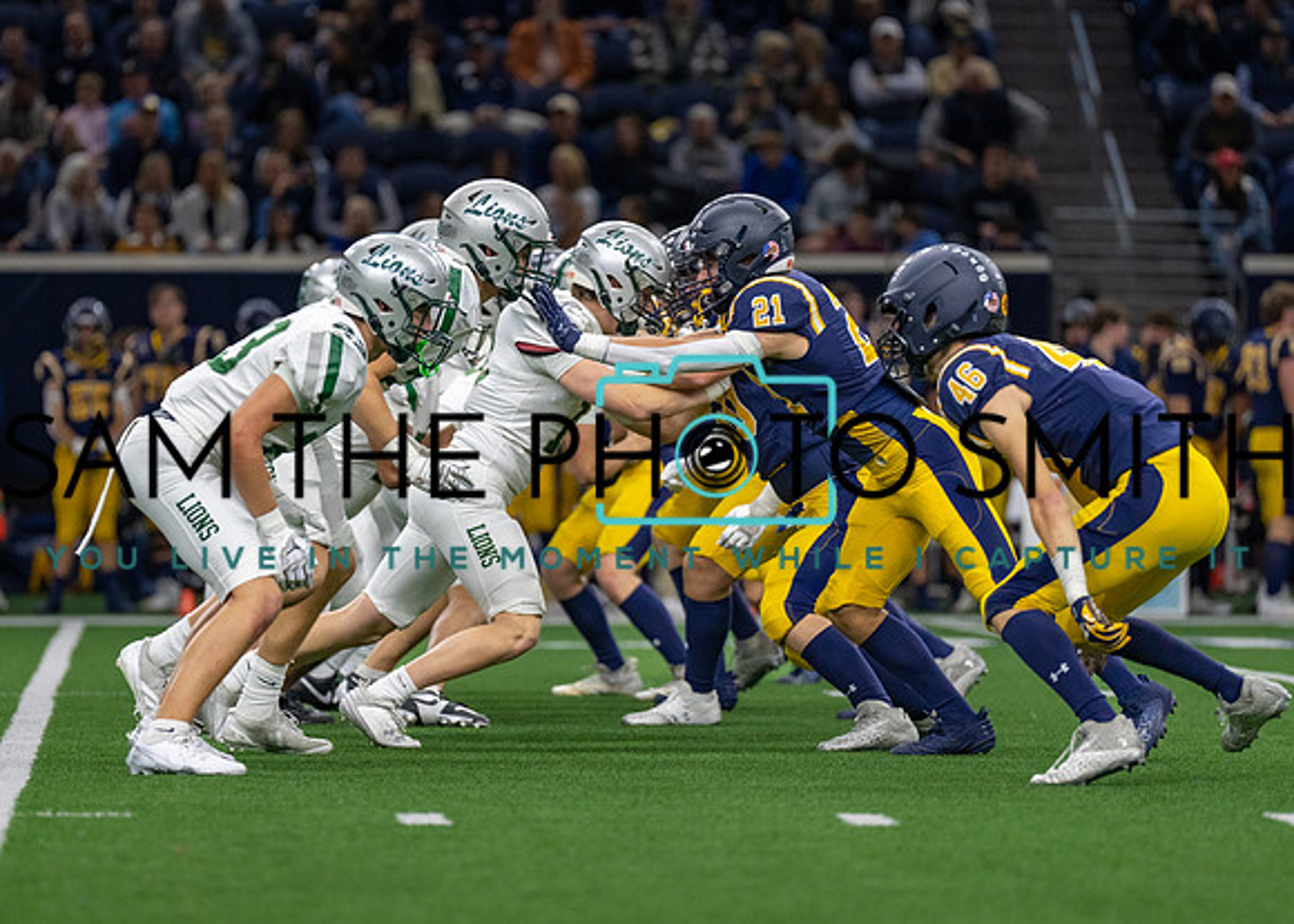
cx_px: 584
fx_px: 9508
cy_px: 450
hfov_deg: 7.8
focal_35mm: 259
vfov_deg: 5.6
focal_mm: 200
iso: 2000
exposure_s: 1/1000
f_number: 2.8
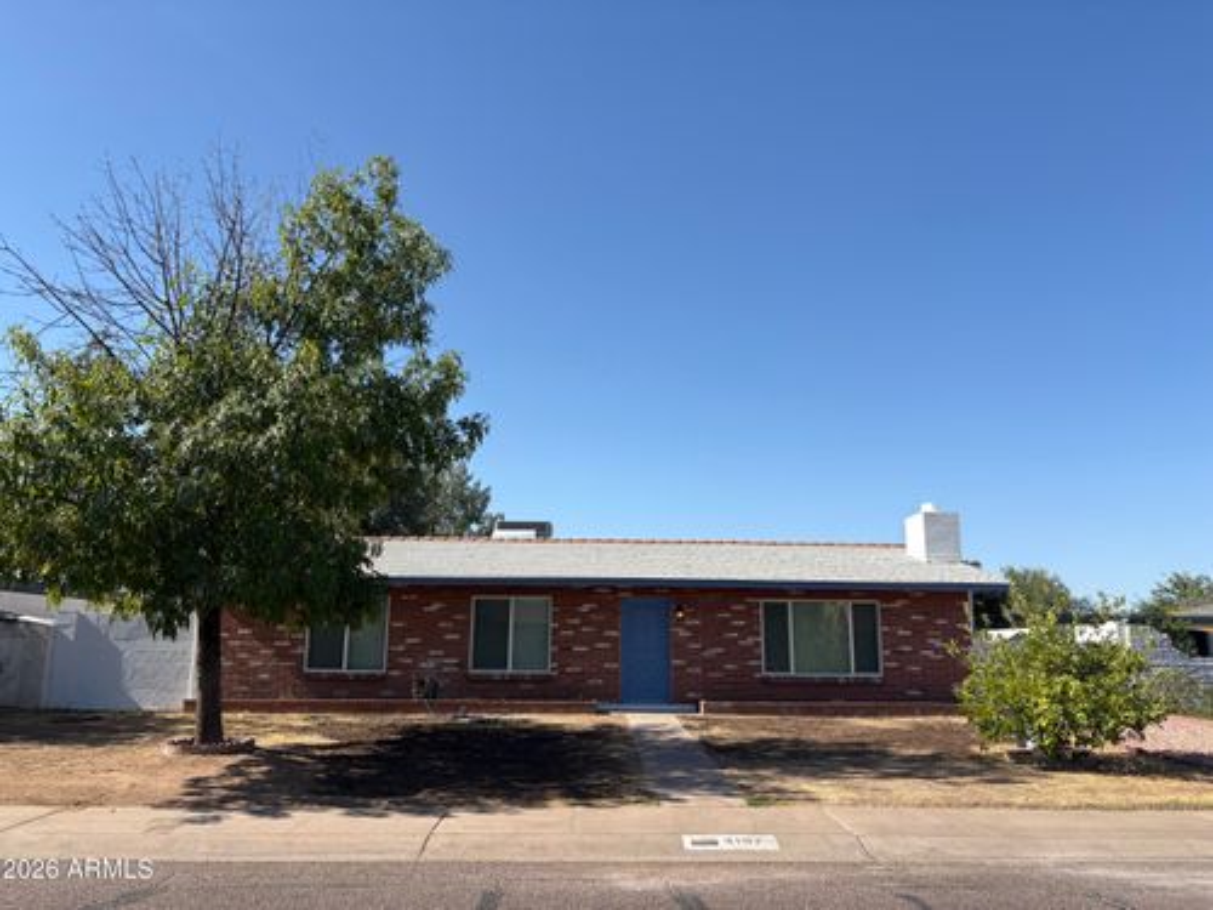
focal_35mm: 26
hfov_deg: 67.3
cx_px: 606
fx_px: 911
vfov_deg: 53.1
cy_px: 455
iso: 50
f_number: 1.6
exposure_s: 1/2865
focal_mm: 5.96
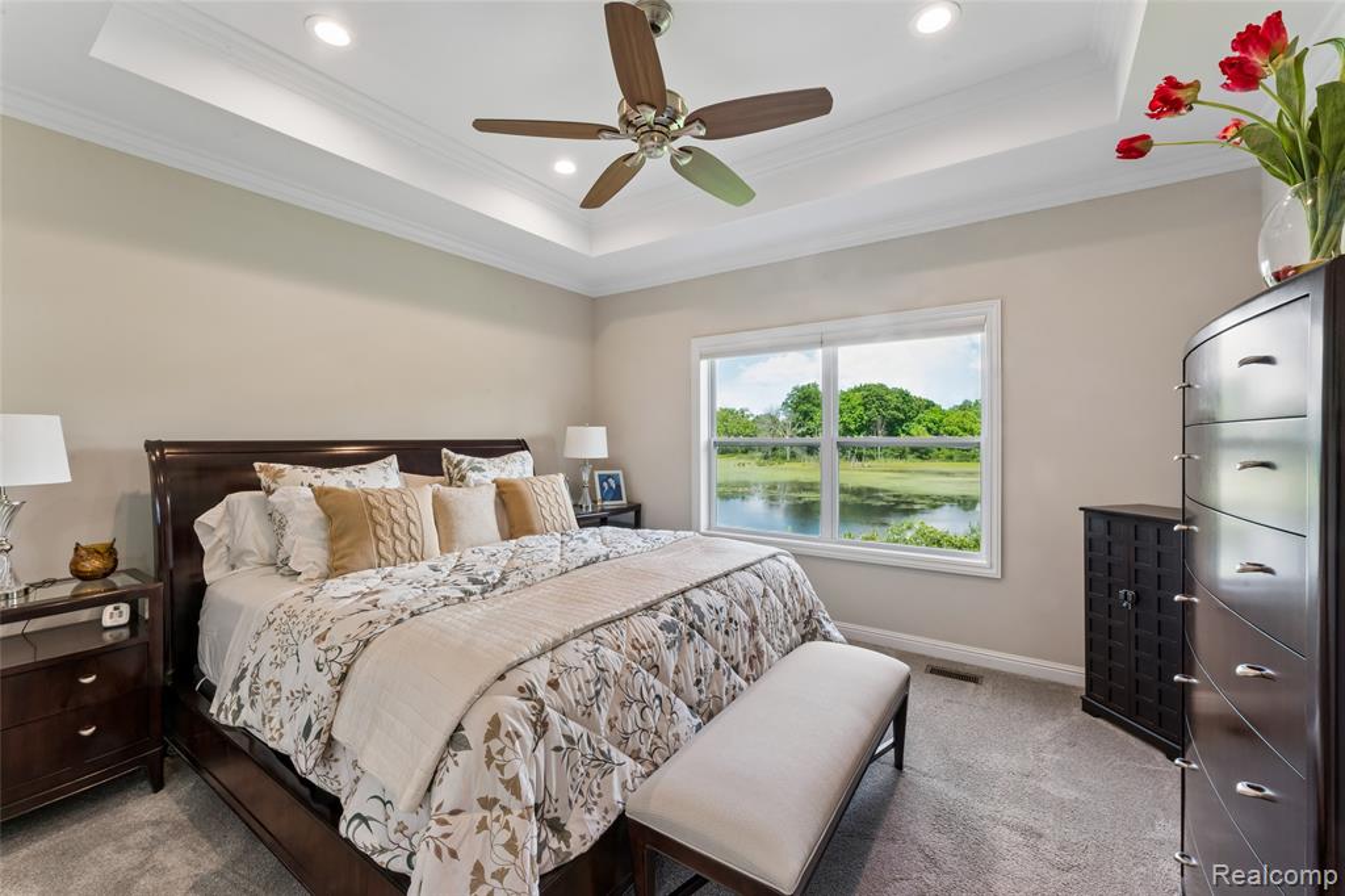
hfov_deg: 104.3
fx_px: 523
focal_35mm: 14
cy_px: 448
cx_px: 672
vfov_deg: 81.2
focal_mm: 14
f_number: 18
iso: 400
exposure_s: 1/10
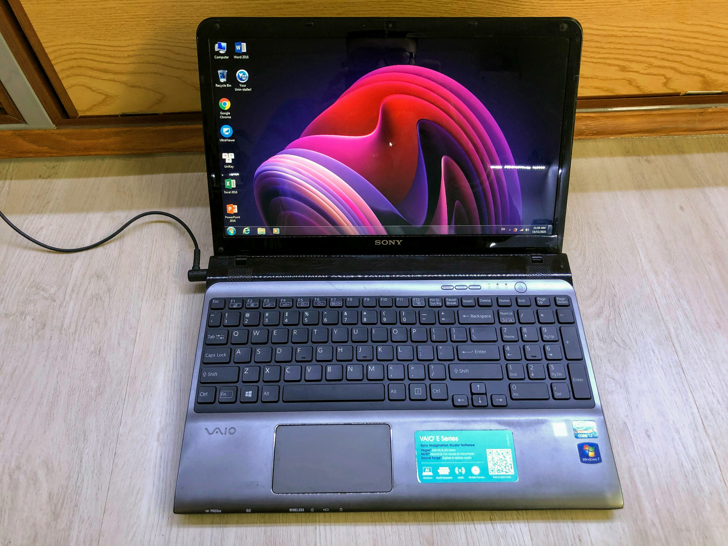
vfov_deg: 49.7
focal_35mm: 28
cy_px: 273
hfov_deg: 63.4
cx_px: 364
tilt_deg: -56.8
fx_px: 589
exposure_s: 1/20
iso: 40
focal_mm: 3.99
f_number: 1.8
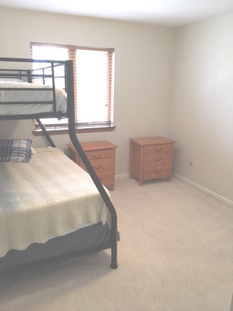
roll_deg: +0.0
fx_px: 260
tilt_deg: -14.9
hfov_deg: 48.2
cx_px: 116
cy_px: 156
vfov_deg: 61.7
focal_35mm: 29
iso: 100
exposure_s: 1/30
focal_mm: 4.15
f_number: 2.2
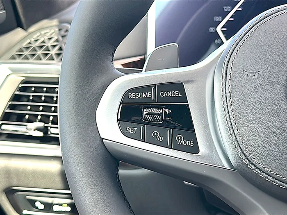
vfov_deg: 29.1
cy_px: 108
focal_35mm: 50
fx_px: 415
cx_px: 144
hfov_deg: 38.2
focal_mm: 6.86
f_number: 1.78
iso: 100
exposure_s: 1/318
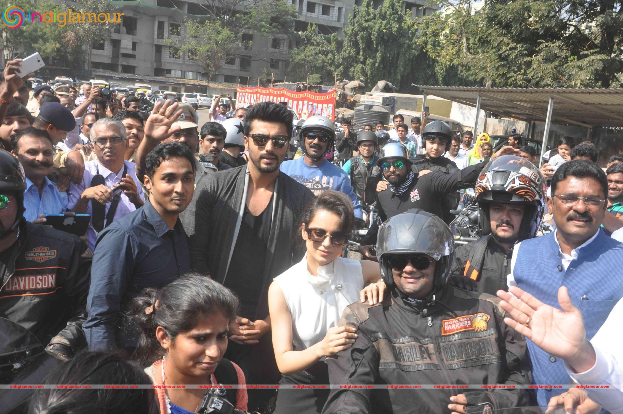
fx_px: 570
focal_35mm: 33
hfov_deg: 57.3
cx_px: 312
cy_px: 207
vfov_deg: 39.9
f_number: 13
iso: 1000
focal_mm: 22
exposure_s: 1/640
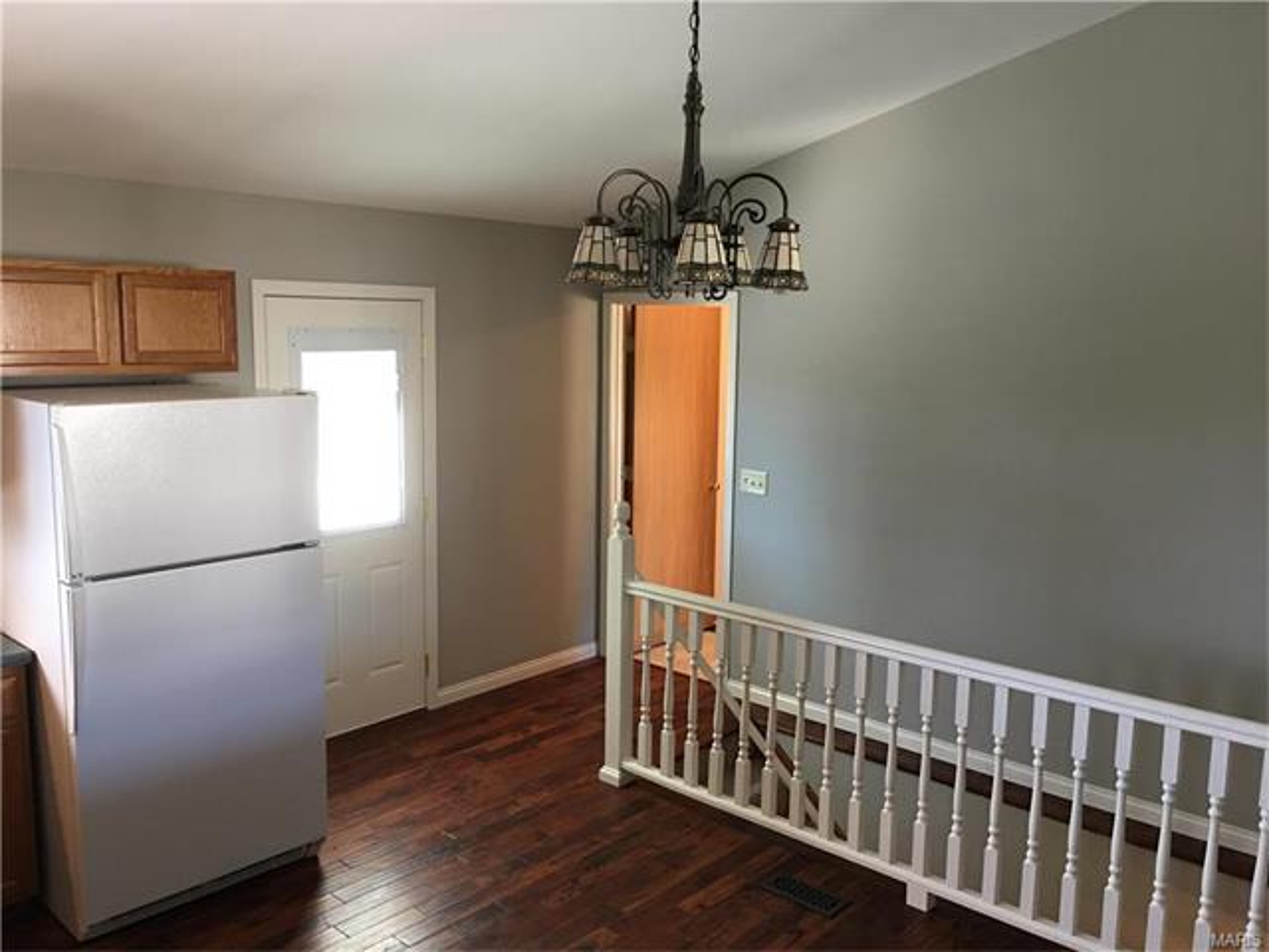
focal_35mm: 29
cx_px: 634
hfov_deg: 61.7
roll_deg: -1.7
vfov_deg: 48.2
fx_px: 1063
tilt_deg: -7.9
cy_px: 476
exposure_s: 1/15
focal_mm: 4.15
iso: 50
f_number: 2.2
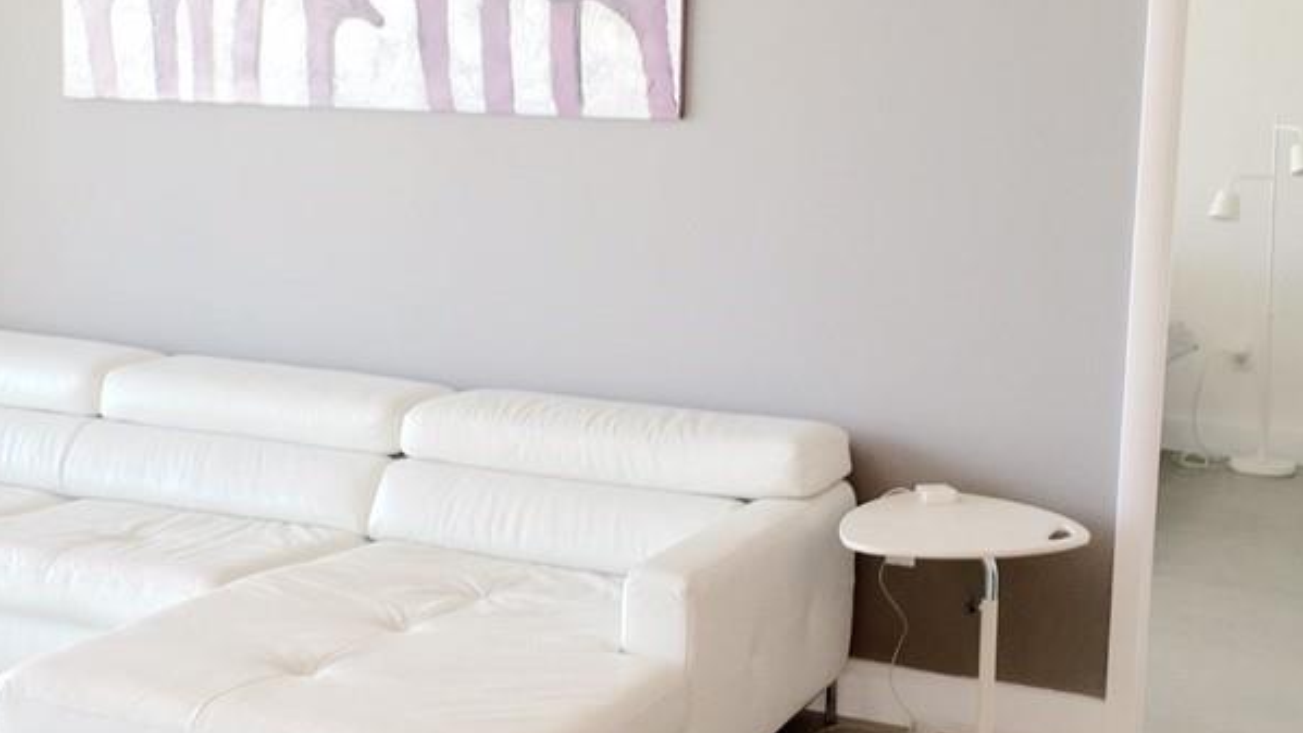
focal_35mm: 54
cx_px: 613
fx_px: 1866
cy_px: 305
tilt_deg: -7.3
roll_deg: -1.4
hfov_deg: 38.5
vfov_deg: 22.2
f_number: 2.2
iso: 25
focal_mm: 4.15
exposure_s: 1/30
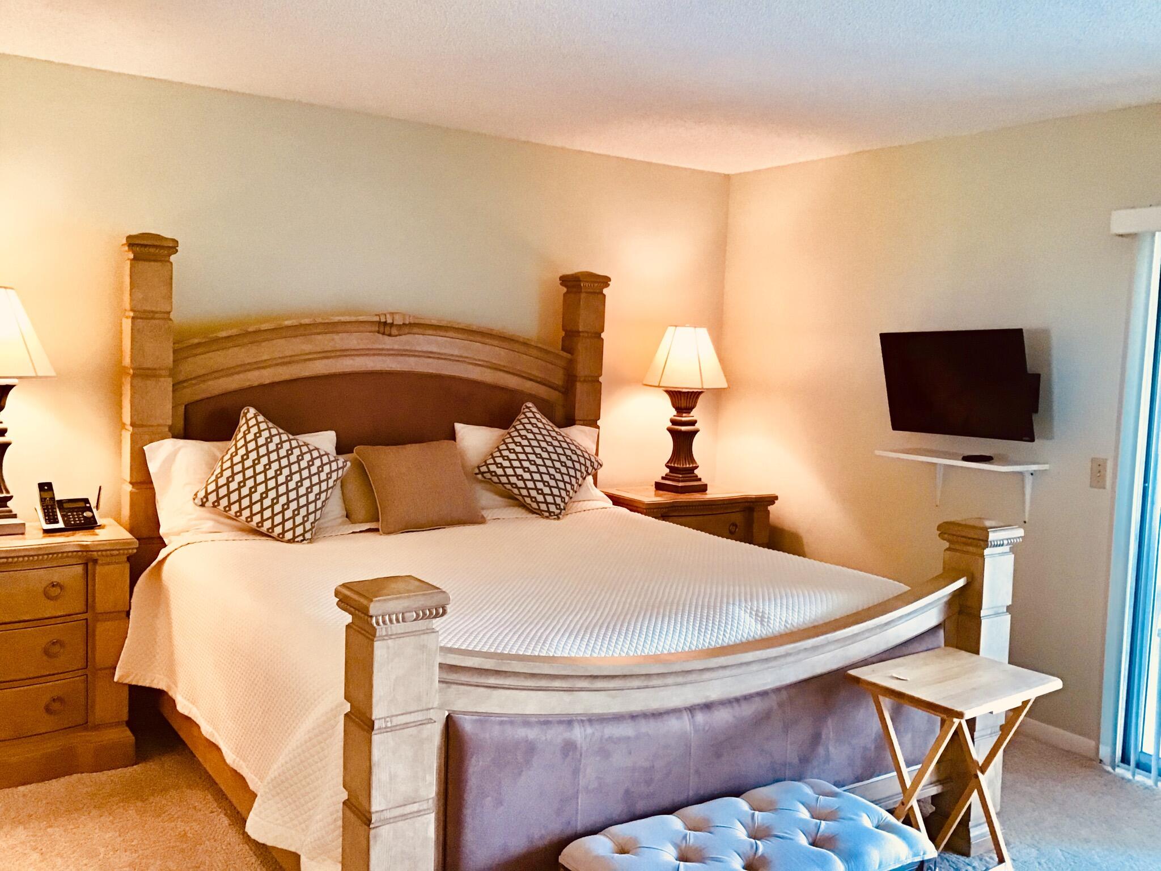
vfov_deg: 45.4
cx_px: 580
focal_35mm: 31
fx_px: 1040
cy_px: 436
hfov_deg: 58.4
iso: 125
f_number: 2.4
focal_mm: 3.3
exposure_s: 1/30
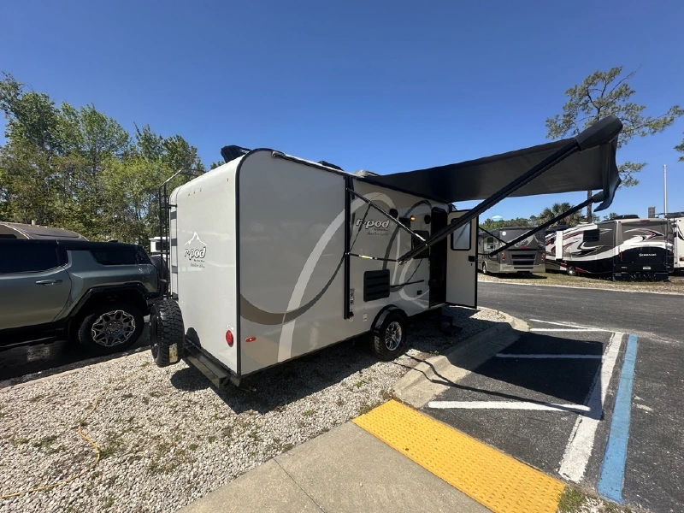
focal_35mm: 14
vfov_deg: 85.7
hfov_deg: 102.1
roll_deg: +1.6
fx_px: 277
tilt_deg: -0.4
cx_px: 342
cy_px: 256
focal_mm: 2.22
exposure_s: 1/1435
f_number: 2.2
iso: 40
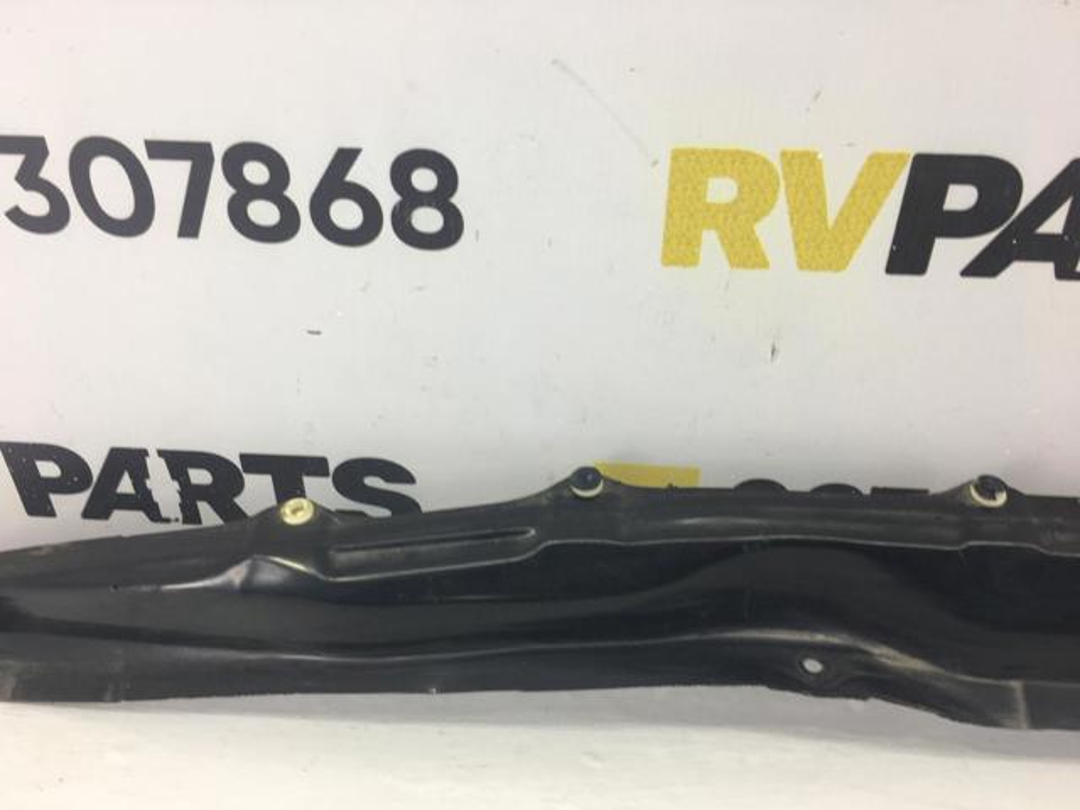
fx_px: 905
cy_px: 405
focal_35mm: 29
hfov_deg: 61.7
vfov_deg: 48.2
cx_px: 540
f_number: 2.2
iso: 32
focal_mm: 4.15
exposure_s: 1/50
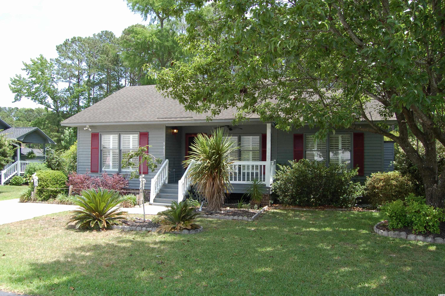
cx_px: 222
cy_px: 148
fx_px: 741
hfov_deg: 33.4
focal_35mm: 60
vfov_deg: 22.6
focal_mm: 40
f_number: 8
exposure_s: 1/250
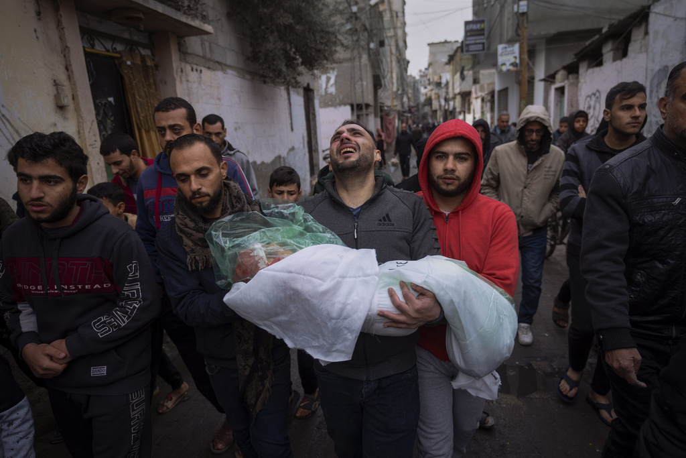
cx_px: 343
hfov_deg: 76.1
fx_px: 438
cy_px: 229
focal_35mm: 23
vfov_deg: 55.1
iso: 1000
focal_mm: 23
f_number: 2.8
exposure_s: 1/2000
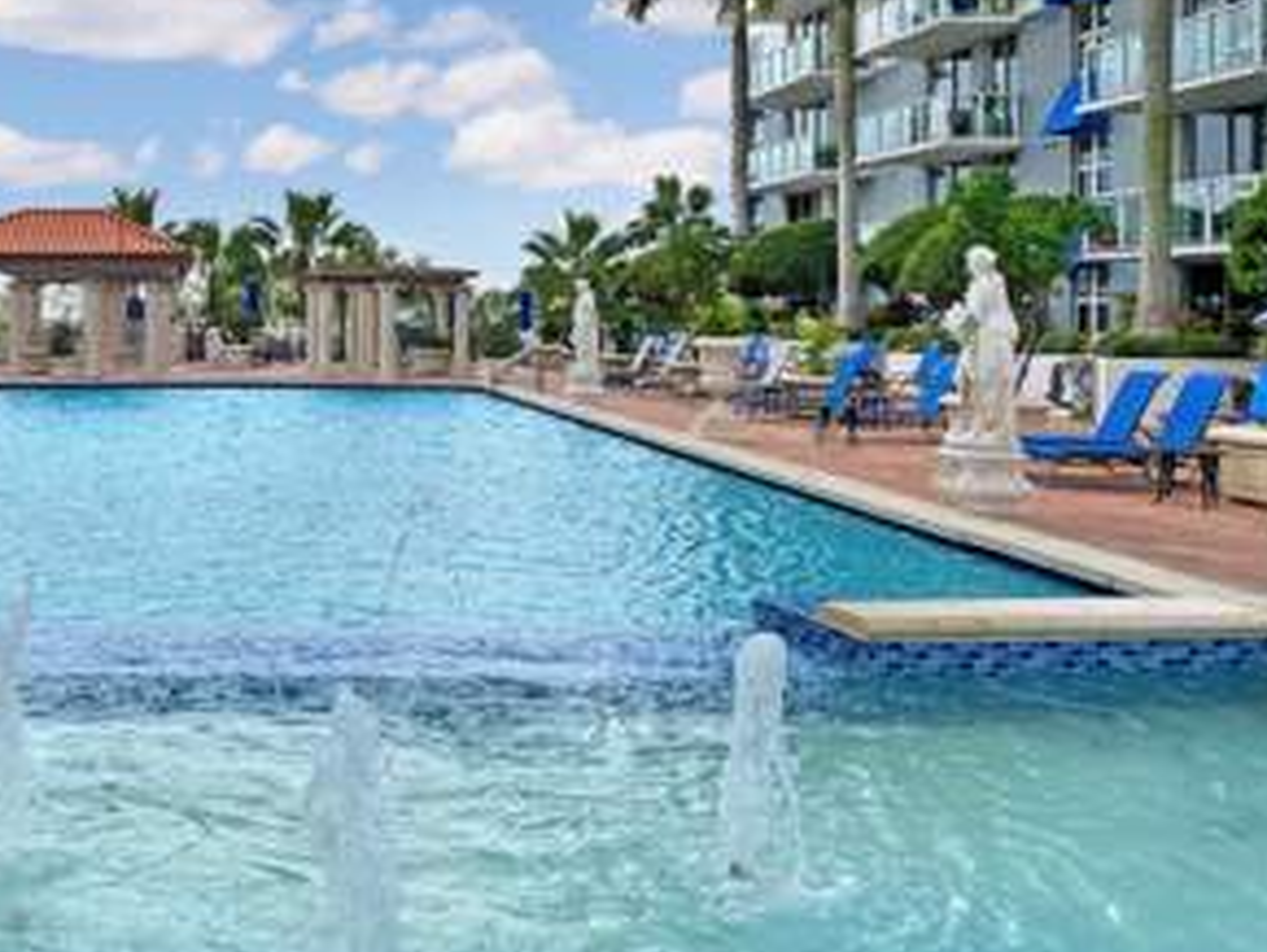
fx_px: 1575
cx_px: 240
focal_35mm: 43
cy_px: 240
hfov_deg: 41.8
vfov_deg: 33.0
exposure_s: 1/3984
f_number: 1.8
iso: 32
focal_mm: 4.25
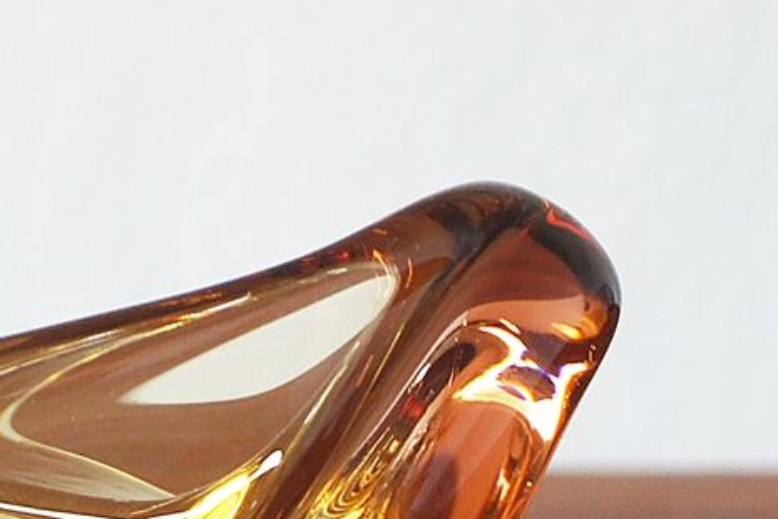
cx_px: -67
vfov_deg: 3.9
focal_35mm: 355
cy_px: 54
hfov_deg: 5.8
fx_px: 7675
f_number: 5.6
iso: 400
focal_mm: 55
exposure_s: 1/6
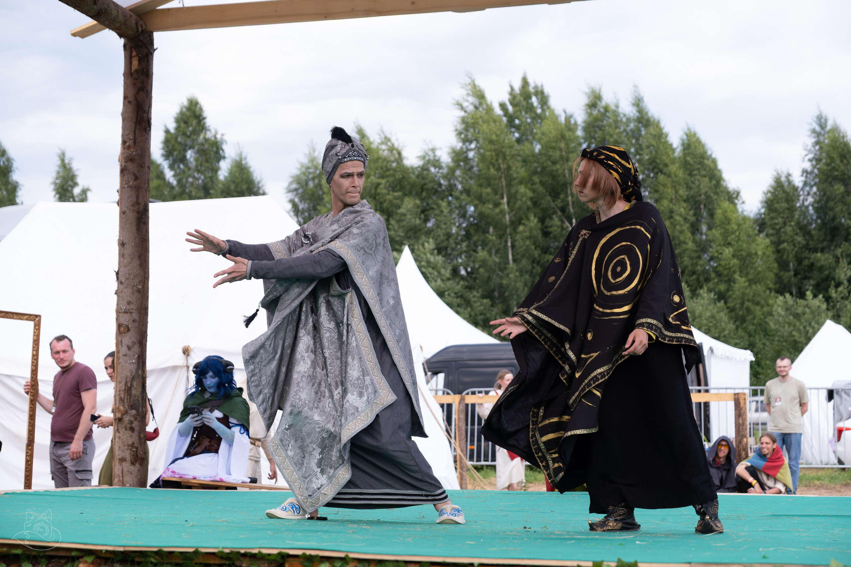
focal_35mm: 71
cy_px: 284
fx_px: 1678
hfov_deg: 28.5
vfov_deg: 19.2
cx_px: 426
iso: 200
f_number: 3.6
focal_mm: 47
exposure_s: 1/800
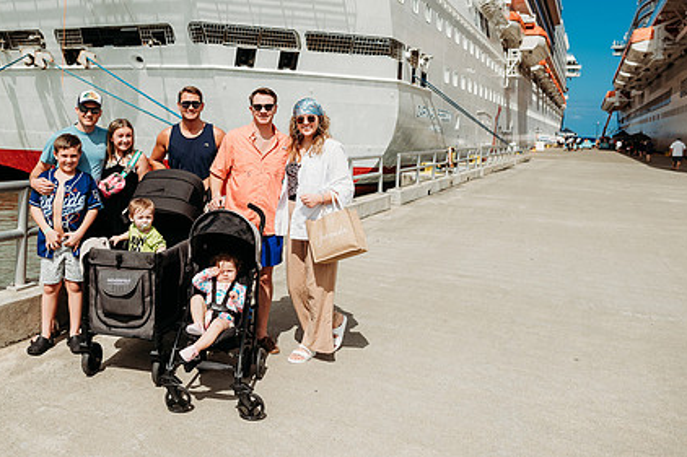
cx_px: 243
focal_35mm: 33
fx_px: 629
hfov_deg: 56.3
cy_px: 146
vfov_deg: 39.4
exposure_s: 1/2000
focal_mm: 24
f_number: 4
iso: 100
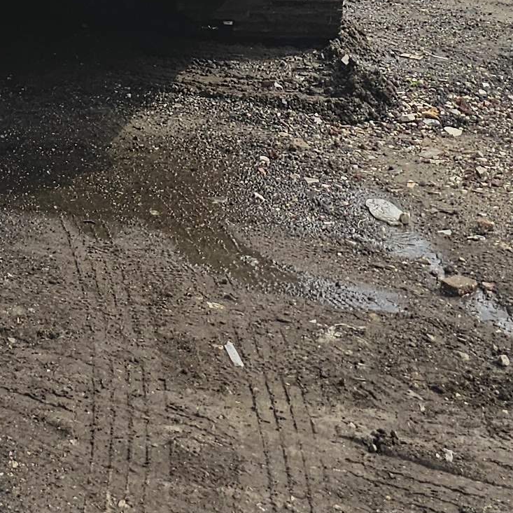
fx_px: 1861
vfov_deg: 14.1
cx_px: -151
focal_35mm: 111
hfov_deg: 15.0
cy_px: -381
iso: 32
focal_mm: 6.3
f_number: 1.7
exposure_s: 1/2000
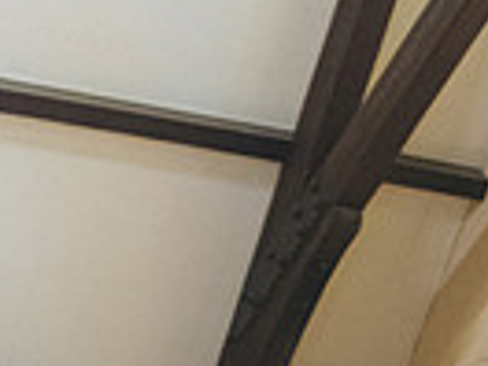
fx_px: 2312
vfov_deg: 8.6
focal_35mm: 164
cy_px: 736
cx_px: 477
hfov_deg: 11.9
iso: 4000
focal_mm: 50
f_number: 2
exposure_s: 1/640
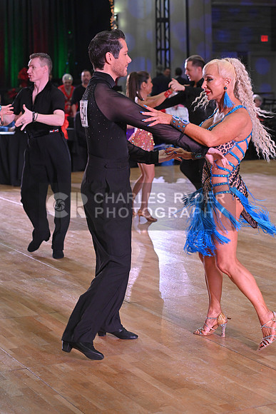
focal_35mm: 85
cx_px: 138
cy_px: 207
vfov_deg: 23.9
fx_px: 977
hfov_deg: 16.1
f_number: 5
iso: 2000
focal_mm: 85
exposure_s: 1/320
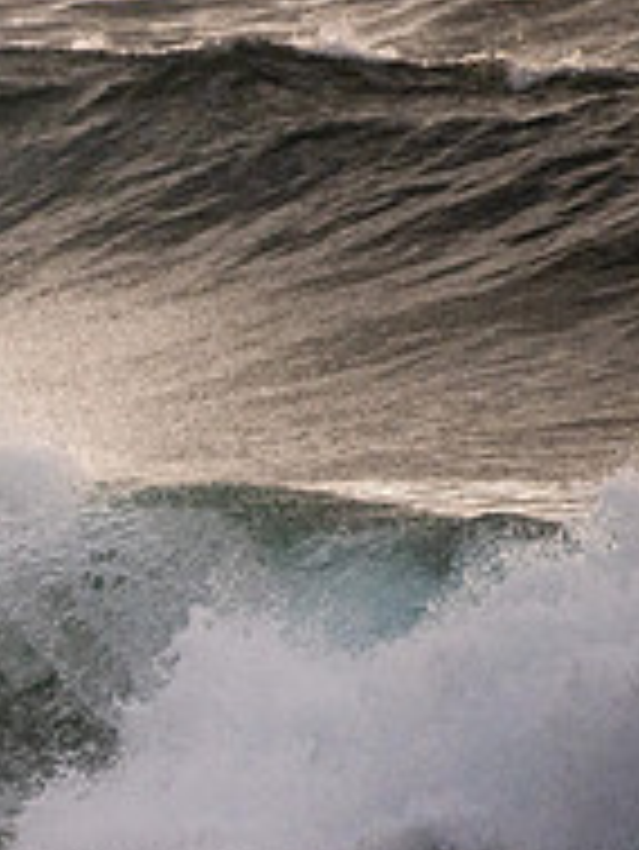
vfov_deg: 1.1
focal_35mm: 1808
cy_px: 462
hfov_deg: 0.8
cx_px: -736
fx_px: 44450
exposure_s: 1/2000
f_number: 5.6
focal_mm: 500
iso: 900
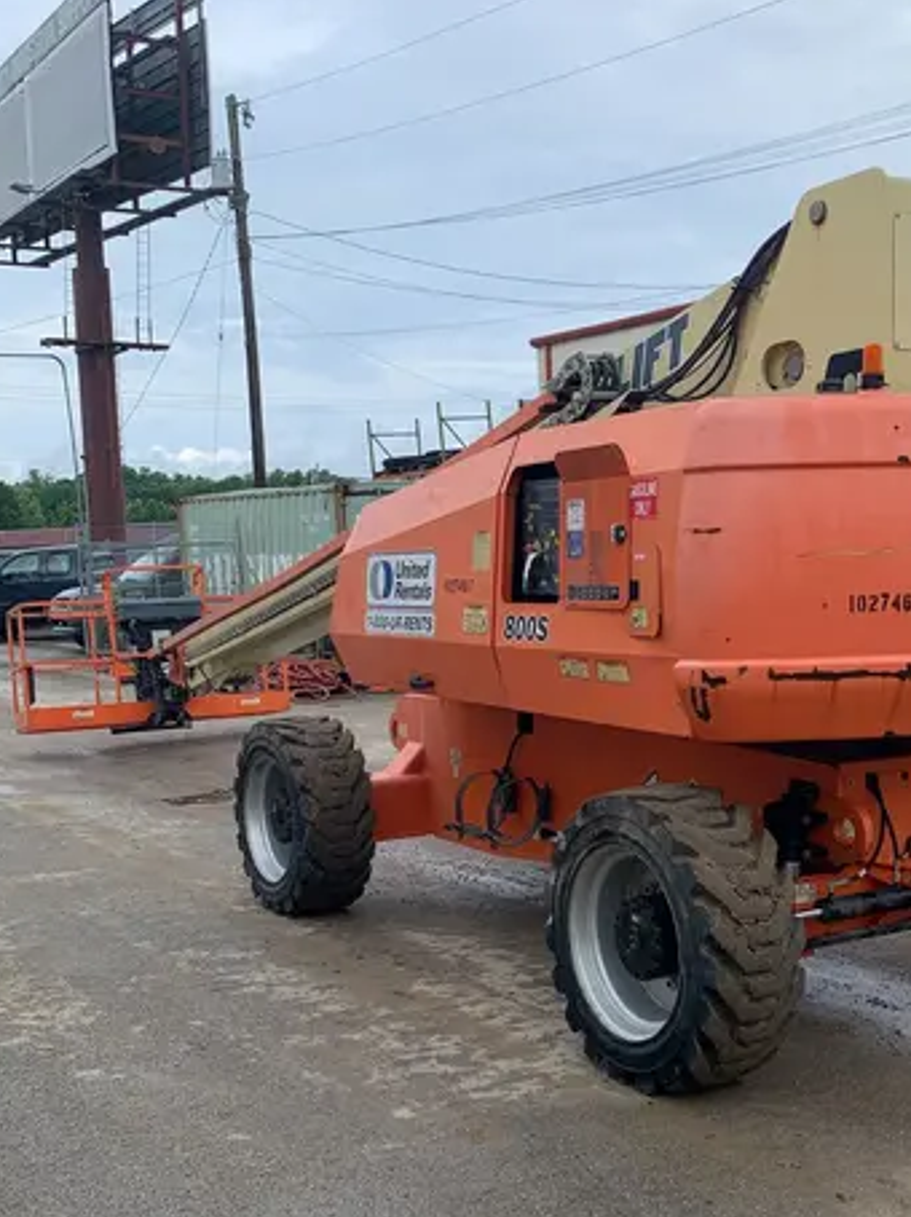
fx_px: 1475
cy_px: 720
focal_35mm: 42
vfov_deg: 44.6
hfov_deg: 34.2
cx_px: 541
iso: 25
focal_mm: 4.25
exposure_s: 1/1634
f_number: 1.8
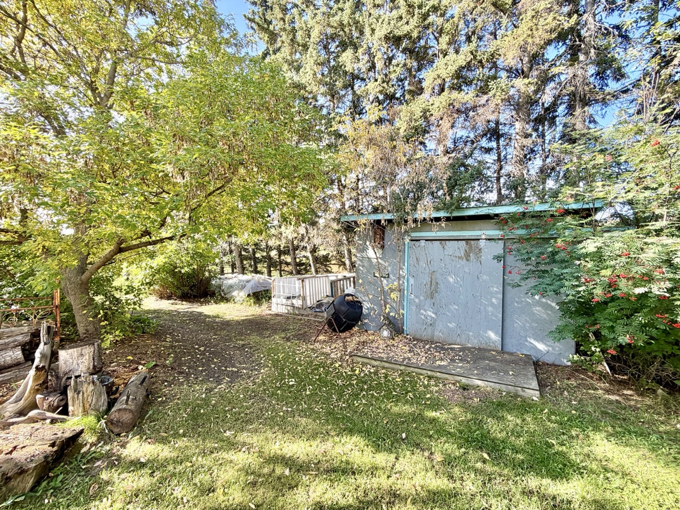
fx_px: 275
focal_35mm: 14
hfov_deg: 102.1
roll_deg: +1.5
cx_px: 340
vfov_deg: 85.7
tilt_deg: -4.7
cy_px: 255
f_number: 2.2
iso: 50
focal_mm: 2.22
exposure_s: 1/121
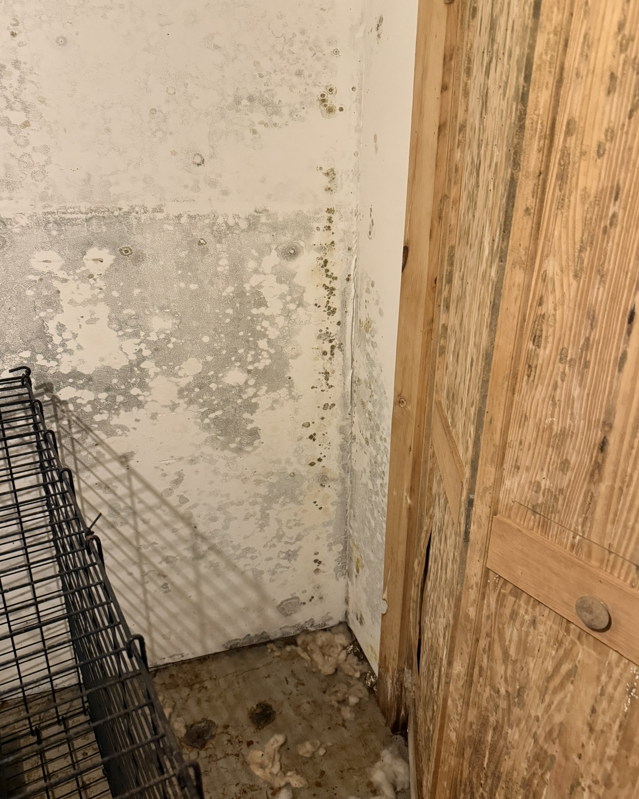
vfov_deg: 66.0
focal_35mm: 26
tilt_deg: -20.8
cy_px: 390
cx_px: 308
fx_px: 615
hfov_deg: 54.9
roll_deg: -1.3
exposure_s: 1/60
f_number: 1.78
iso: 800
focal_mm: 6.76
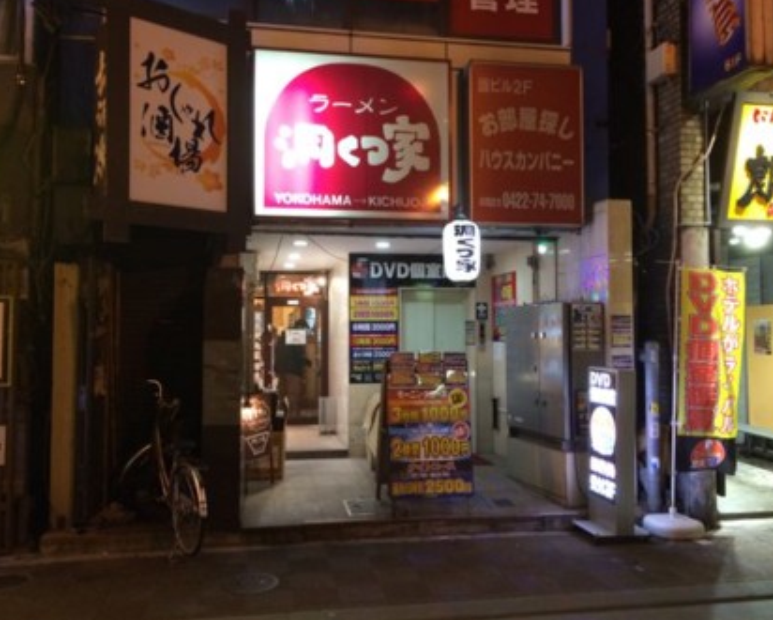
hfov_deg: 55.6
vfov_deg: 45.8
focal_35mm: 32
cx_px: 383
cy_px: 304
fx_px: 732
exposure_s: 1/33
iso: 320
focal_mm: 4.12
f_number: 2.2
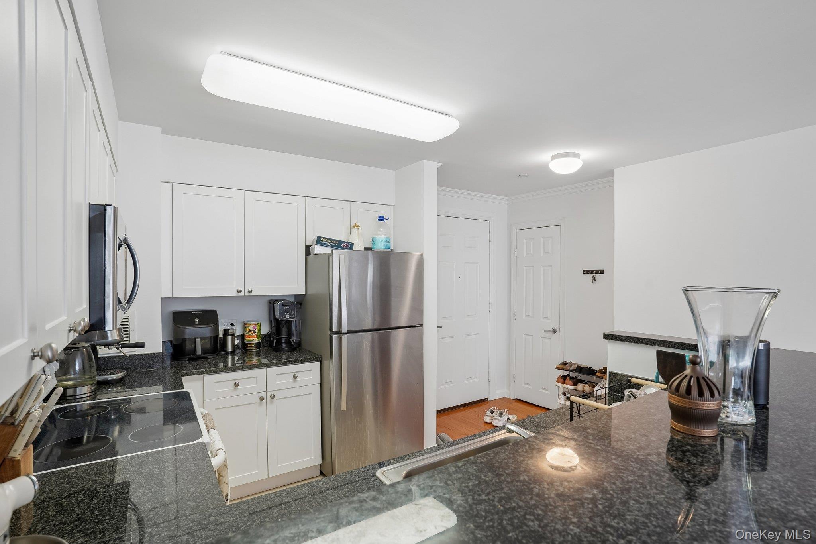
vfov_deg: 70.4
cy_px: 272
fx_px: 385
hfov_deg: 93.3
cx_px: 408
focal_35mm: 17
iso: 250
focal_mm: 17
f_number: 8
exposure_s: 1/20
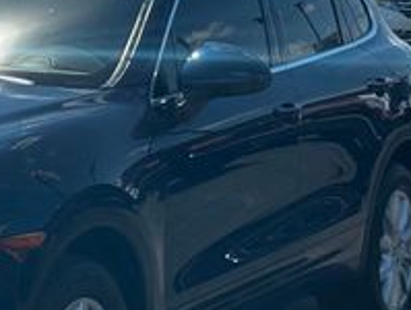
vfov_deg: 9.6
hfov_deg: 12.3
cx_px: -155
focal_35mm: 154
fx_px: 1832
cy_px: 70
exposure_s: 1/5376
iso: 64
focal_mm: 6.76
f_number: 1.78
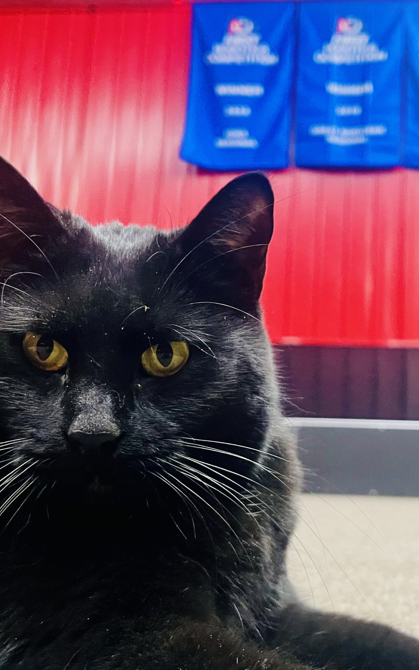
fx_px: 713
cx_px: 302
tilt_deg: +11.6
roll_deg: -4.0
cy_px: 318
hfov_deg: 32.3
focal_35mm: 39
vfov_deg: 50.4
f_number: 1.6
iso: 400
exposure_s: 1/60
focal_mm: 5.1
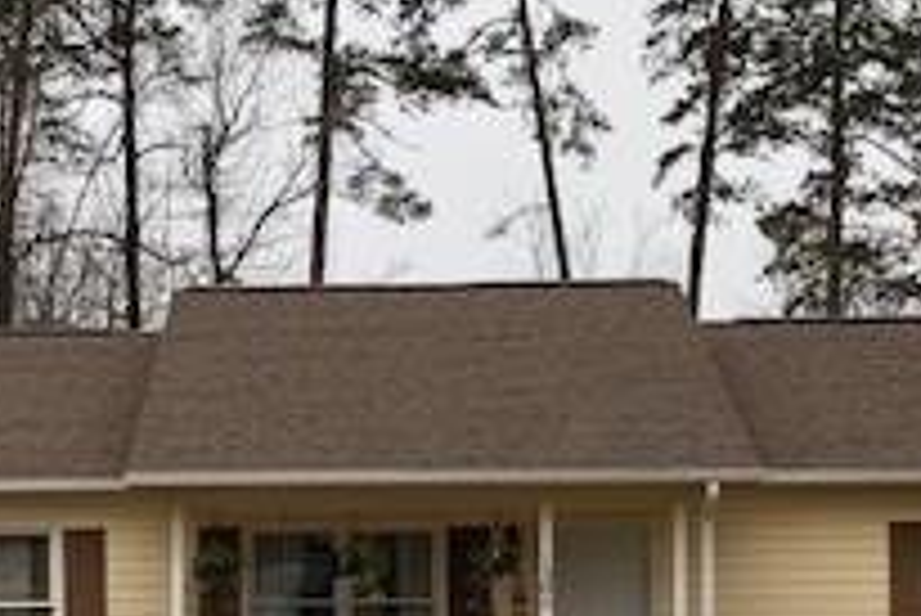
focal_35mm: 91
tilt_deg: -0.1
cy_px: 594
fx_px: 2330
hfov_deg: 22.2
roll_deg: +0.2
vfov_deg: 14.8
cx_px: 252
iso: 20
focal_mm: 4
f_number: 1.8
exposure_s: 1/178
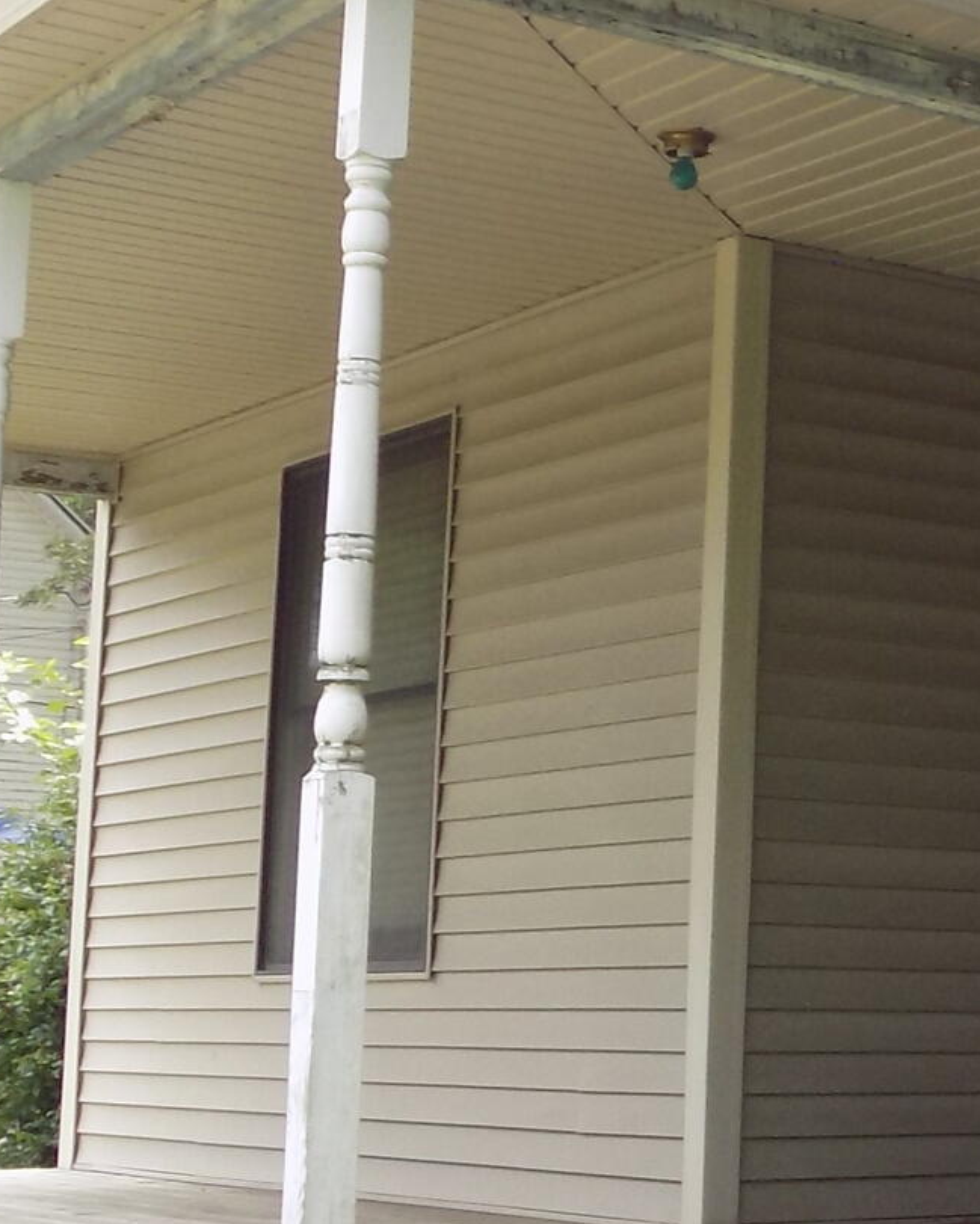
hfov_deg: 16.9
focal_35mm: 83
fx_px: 3009
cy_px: 622
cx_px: 1424
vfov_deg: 23.0
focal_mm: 4
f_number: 3.1
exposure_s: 1/160
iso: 80
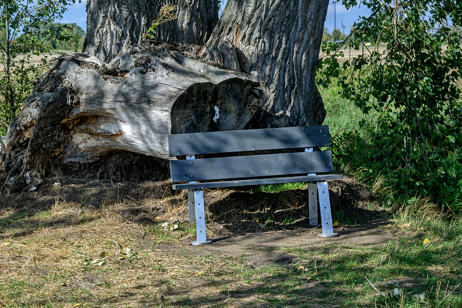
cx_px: 241
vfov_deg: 17.3
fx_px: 1014
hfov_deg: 25.7
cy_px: 159
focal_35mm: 79
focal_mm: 50
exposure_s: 1/500
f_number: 8
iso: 200
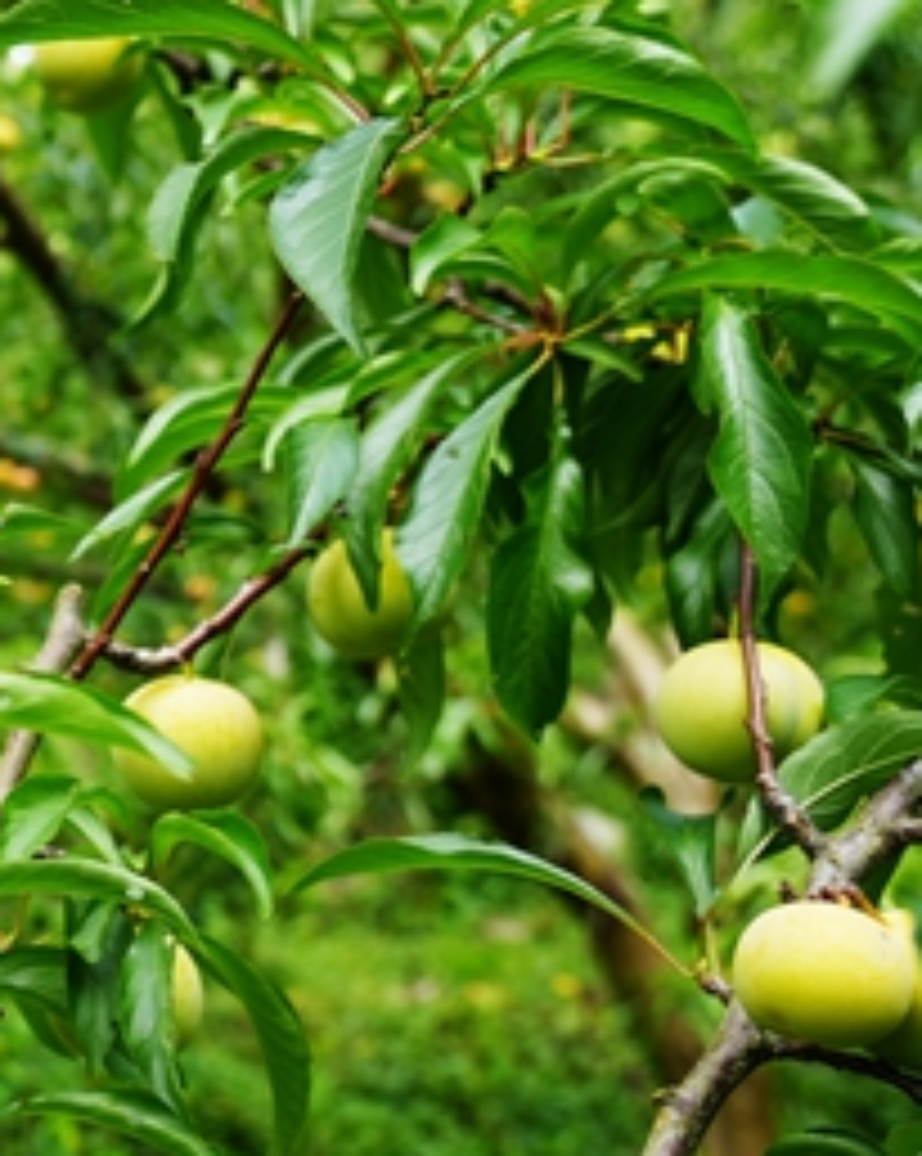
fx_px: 2597
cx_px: -733
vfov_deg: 25.0
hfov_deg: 16.7
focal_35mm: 76
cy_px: 416
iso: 100
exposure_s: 1/80
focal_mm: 26
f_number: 5
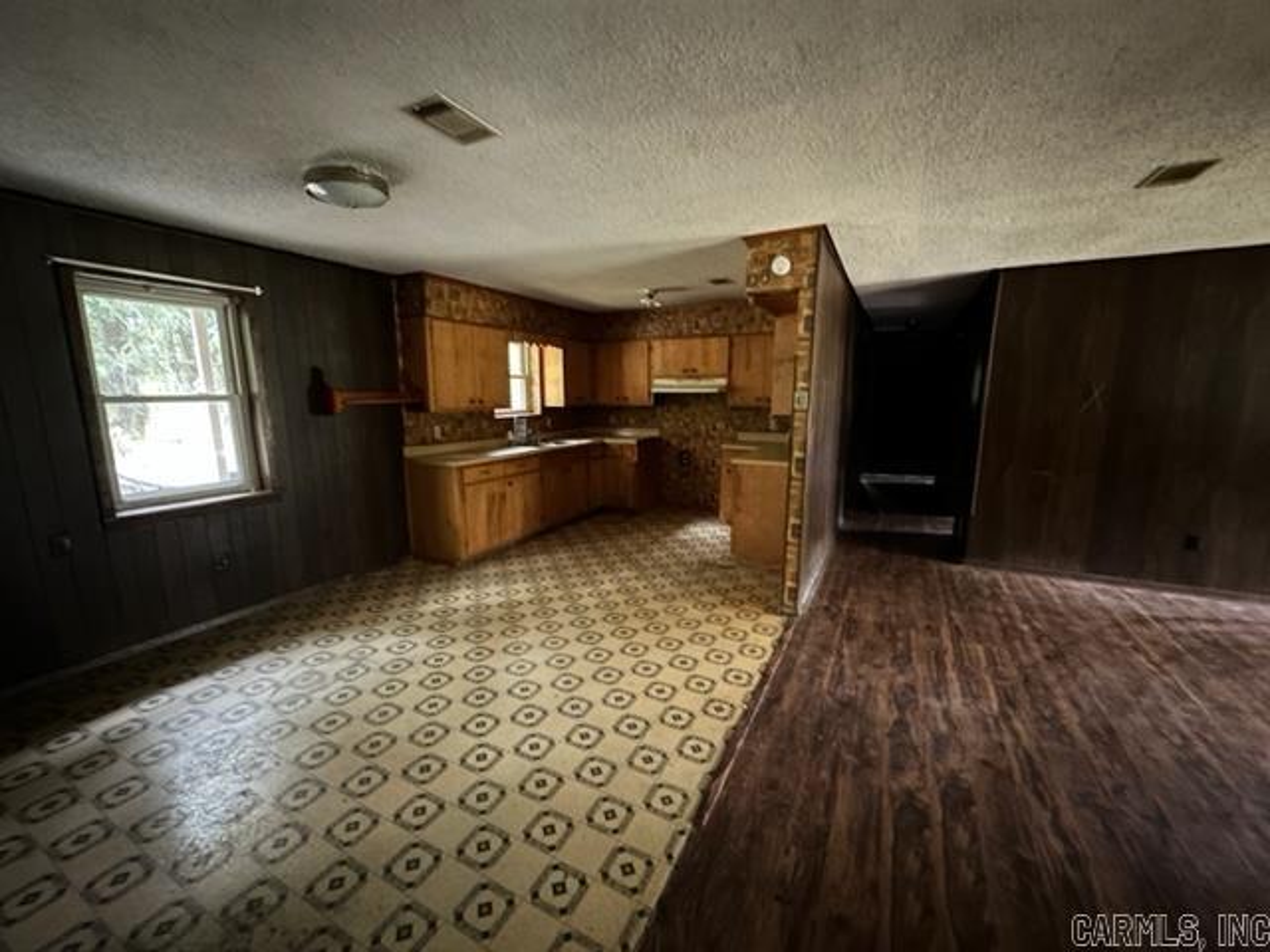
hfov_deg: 102.1
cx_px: 635
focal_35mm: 14
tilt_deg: -9.9
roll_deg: -0.5
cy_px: 476
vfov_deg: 85.7
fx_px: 514
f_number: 2.2
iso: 800
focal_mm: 2.22
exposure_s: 1/9
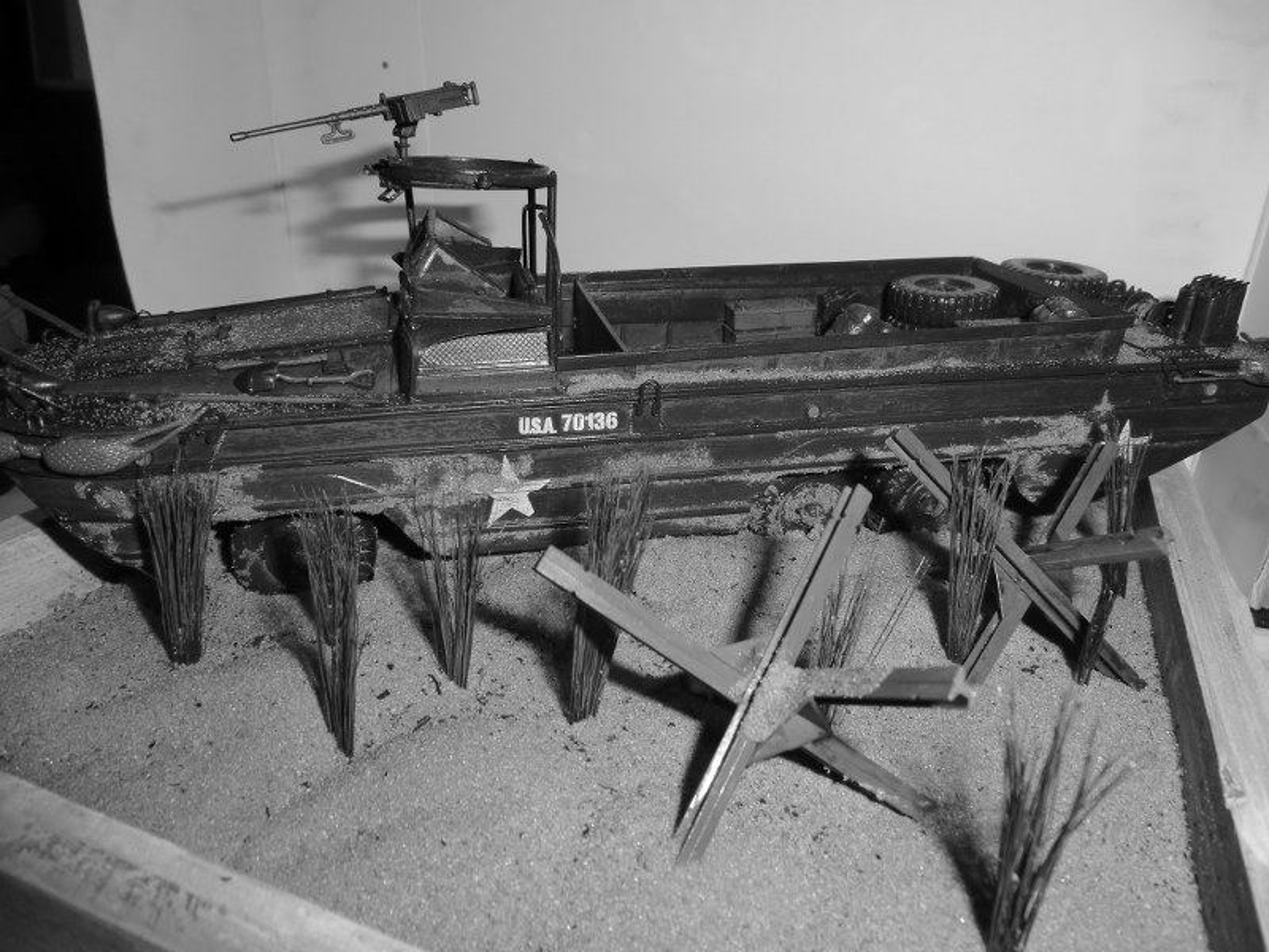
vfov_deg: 56.8
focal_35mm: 24
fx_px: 880
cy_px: 476
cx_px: 634
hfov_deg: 71.6
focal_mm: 4.3
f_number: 7.5
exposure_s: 1/60
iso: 64
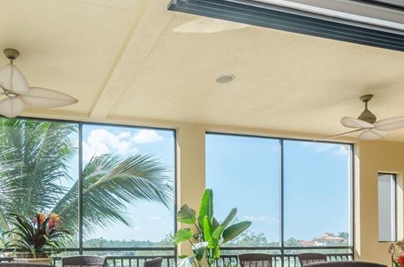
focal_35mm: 31
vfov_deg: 39.5
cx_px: 125
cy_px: 233
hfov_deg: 58.7
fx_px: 346
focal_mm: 11
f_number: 9
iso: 200
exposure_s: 1/40
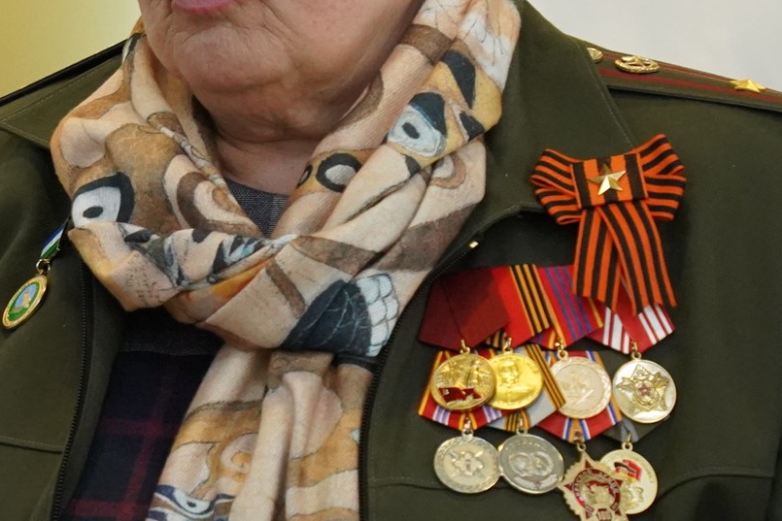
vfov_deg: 3.4
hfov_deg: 5.1
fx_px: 8842
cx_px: 5
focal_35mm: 407
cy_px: 345
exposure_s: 1/160
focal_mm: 128
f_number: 5.6
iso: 6400
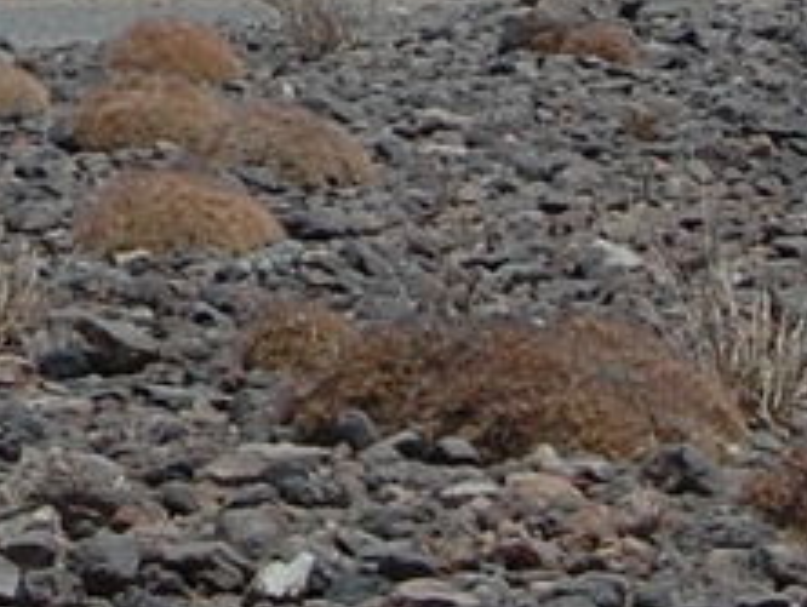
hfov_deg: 4.2
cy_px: -983
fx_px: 11039
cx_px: -567
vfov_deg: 3.1
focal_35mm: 473
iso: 400
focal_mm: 38
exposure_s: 1/500
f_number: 11
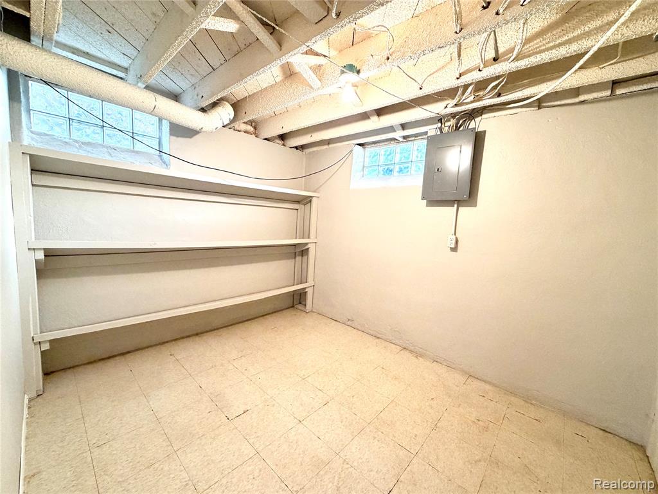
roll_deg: -3.1
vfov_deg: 85.7
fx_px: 266
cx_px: 329
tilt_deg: -5.9
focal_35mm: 14
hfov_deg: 102.1
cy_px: 247
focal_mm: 2.22
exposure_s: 1/60
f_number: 2.2
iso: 250
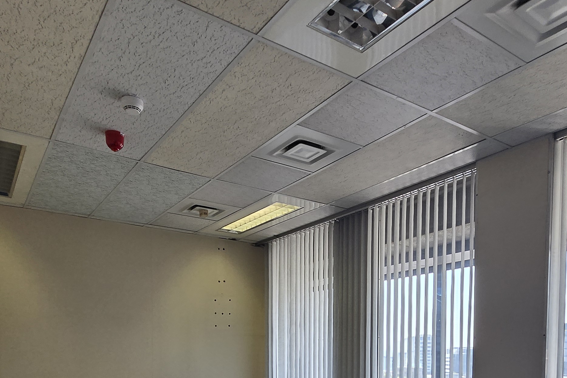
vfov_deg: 39.5
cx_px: 316
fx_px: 457
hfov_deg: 63.5
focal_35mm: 29
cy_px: 380
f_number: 2.2
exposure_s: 1/100
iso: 50
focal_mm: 1.7
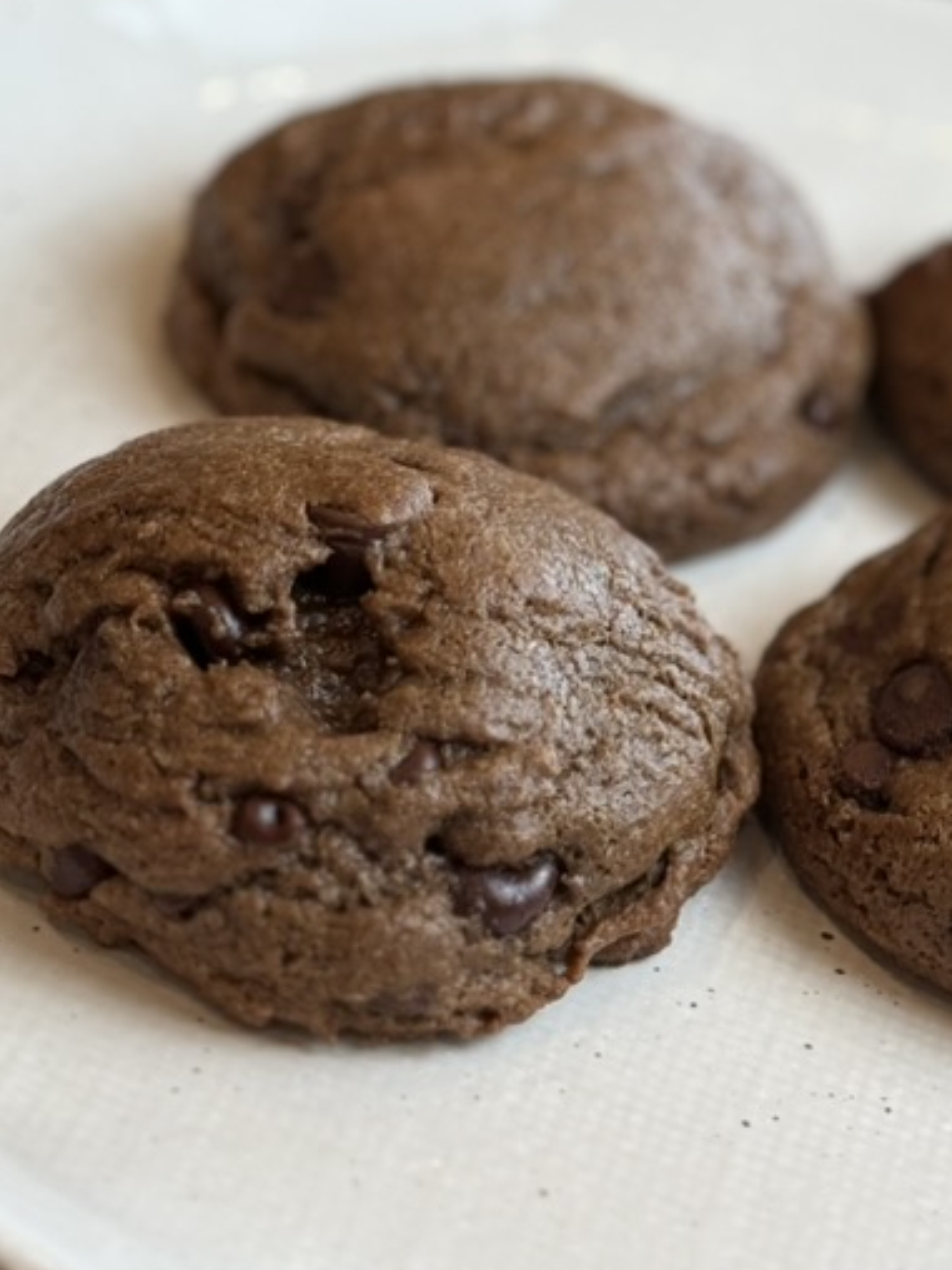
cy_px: 165
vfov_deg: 19.9
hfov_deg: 15.1
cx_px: 759
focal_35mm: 97
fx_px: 3558
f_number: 1.78
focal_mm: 6.76
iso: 64
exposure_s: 1/150
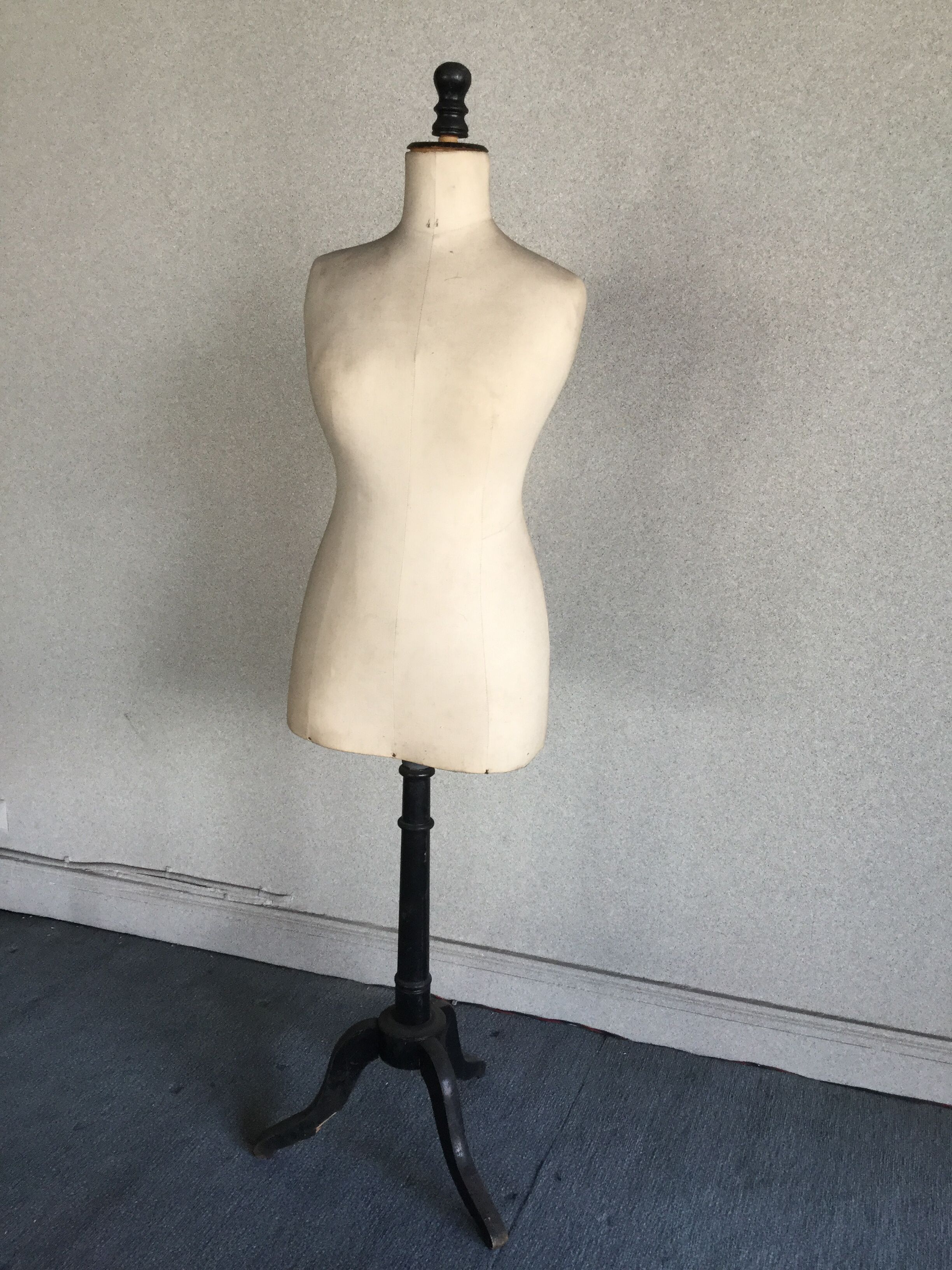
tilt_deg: -10.9
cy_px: 635
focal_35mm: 31
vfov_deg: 58.4
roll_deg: -2.2
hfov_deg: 45.4
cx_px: 476
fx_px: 1137
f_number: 2.4
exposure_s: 1/33
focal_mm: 3.3
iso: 32
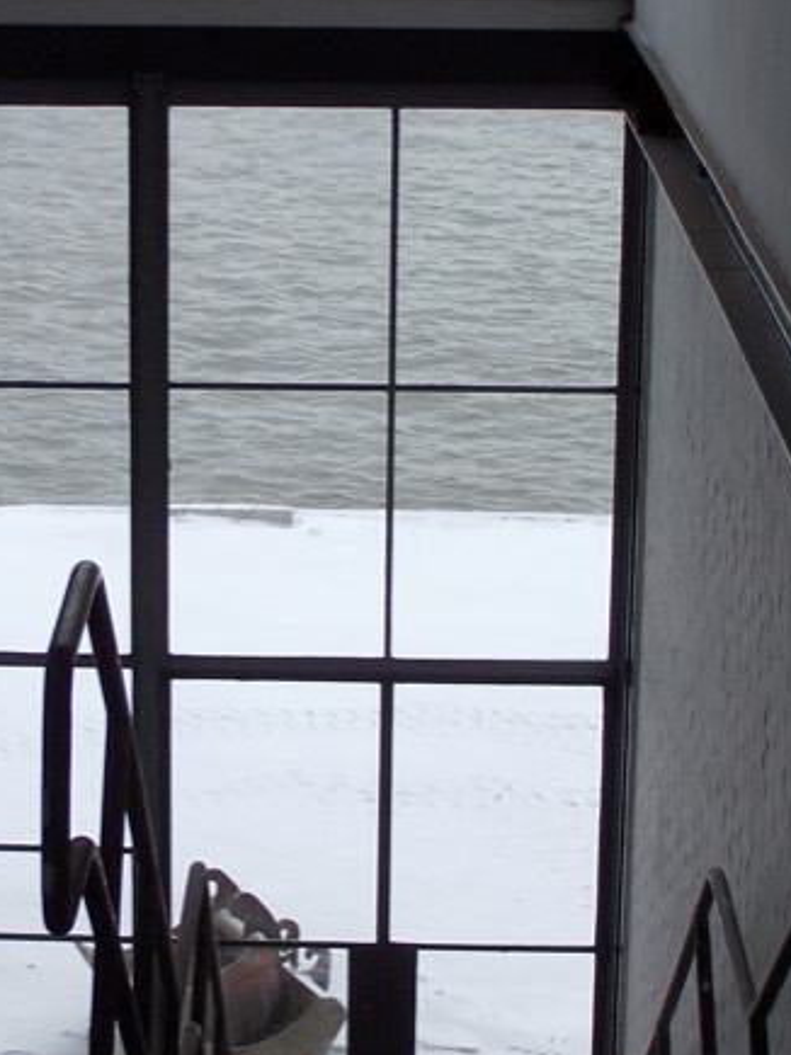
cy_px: 400
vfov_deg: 17.7
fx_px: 3384
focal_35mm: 111
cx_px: 255
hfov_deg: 13.3
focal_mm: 11.1
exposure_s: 1/180
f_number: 3.2
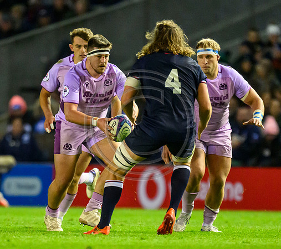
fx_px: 9912
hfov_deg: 1.6
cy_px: 180
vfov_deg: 1.4
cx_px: 86
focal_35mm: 1141
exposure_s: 1/1000
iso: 10000
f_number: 4
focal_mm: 560
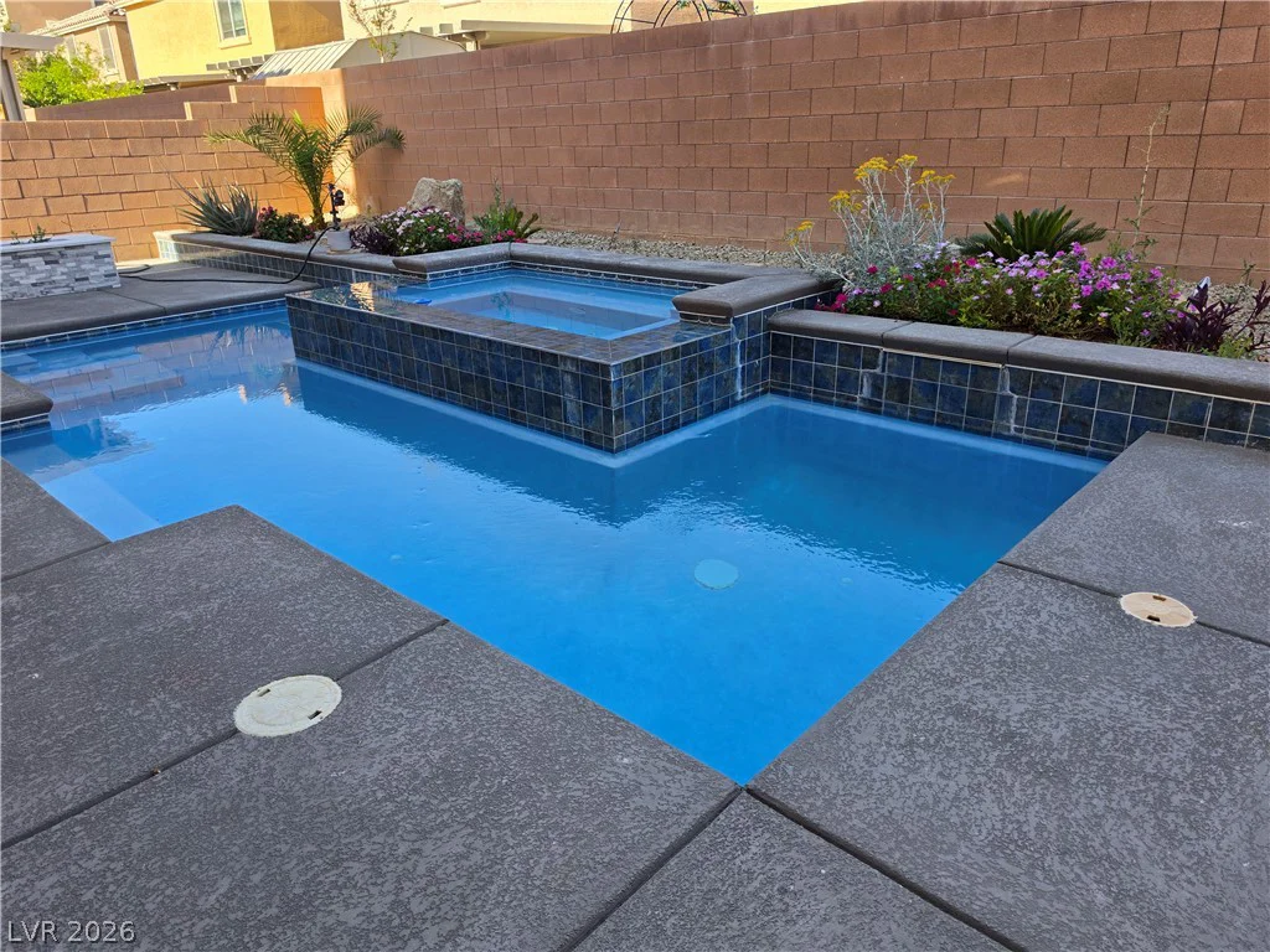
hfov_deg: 73.9
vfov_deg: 58.9
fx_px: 844
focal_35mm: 23
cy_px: 476
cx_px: 635
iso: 64
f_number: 1.4
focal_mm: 6.5
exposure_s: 1/2240
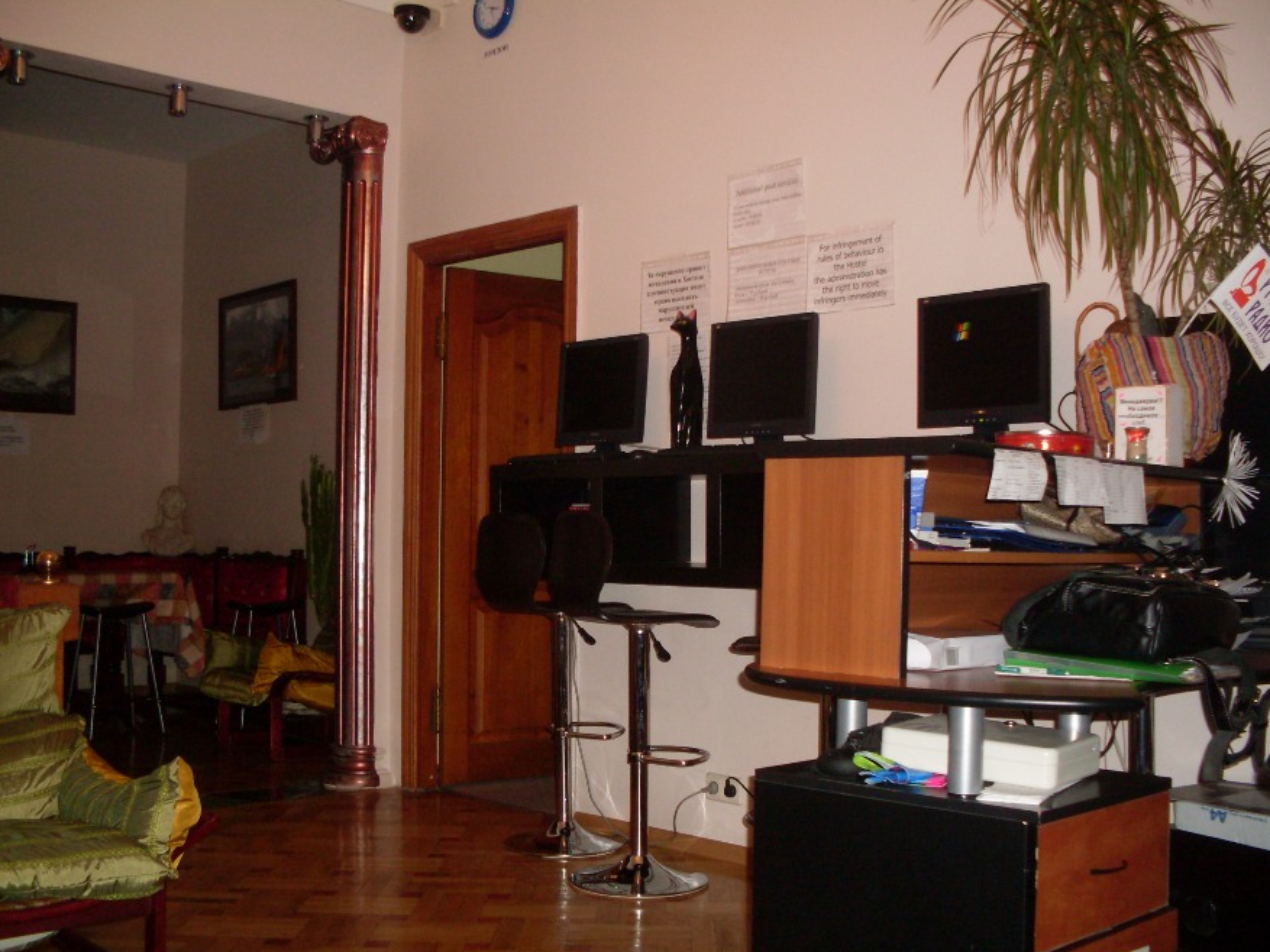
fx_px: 1431
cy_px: 480
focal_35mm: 39
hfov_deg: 47.9
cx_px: 634
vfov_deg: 36.8
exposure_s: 1/45
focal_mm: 6.3
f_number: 2.8
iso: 160
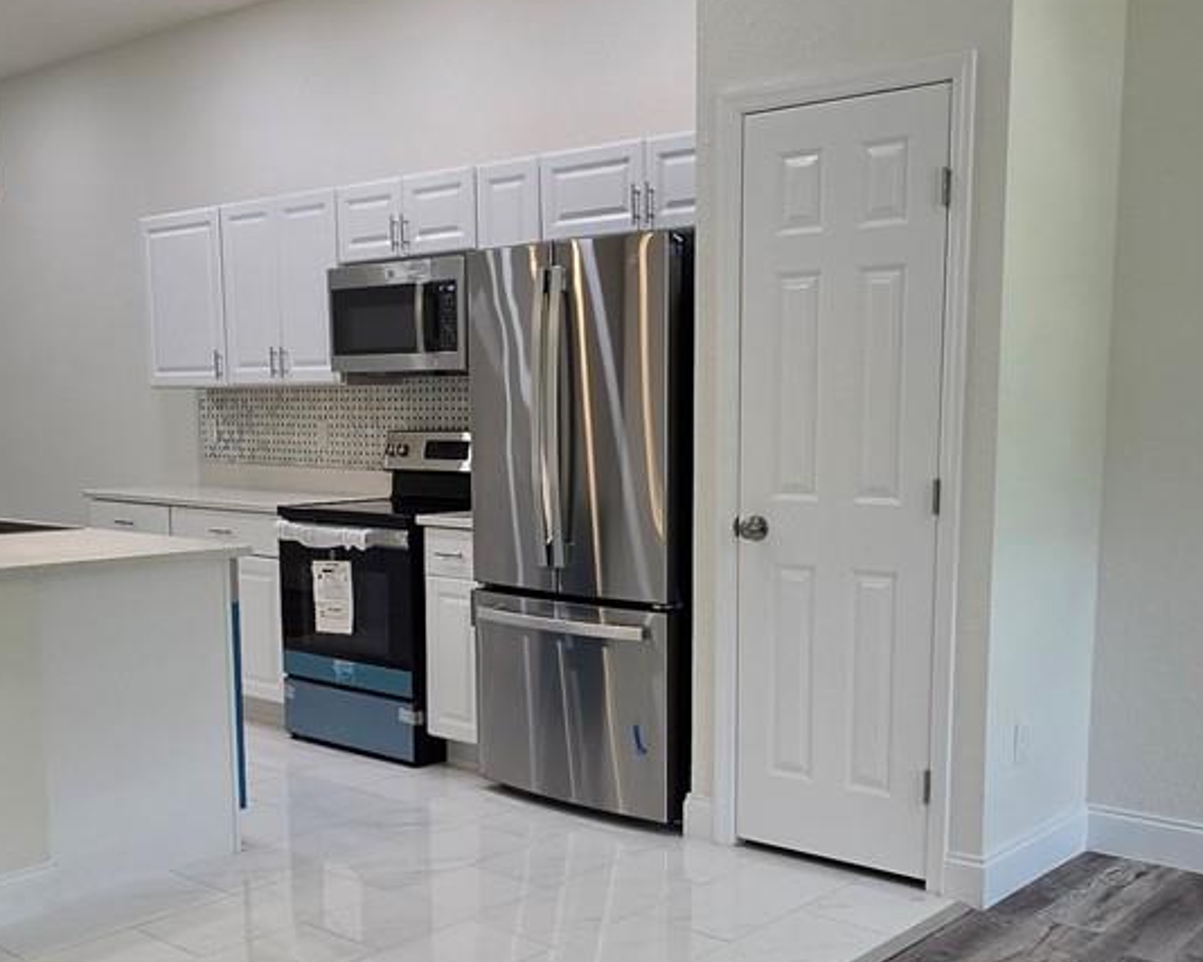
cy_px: 635
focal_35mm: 38
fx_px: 1353
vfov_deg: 38.7
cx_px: 565
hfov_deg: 47.9
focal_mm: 2.2
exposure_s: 1/120
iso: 100
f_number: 1.9
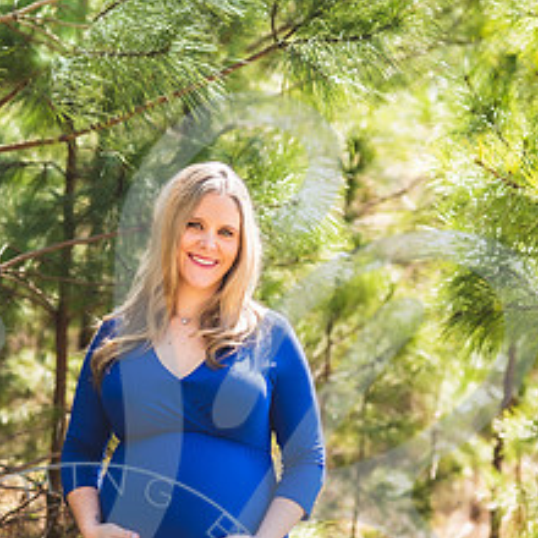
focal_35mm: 148
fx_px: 2602
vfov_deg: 11.7
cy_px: 504
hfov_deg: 11.8
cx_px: 196
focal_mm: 85
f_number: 2.8
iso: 100
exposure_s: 1/400
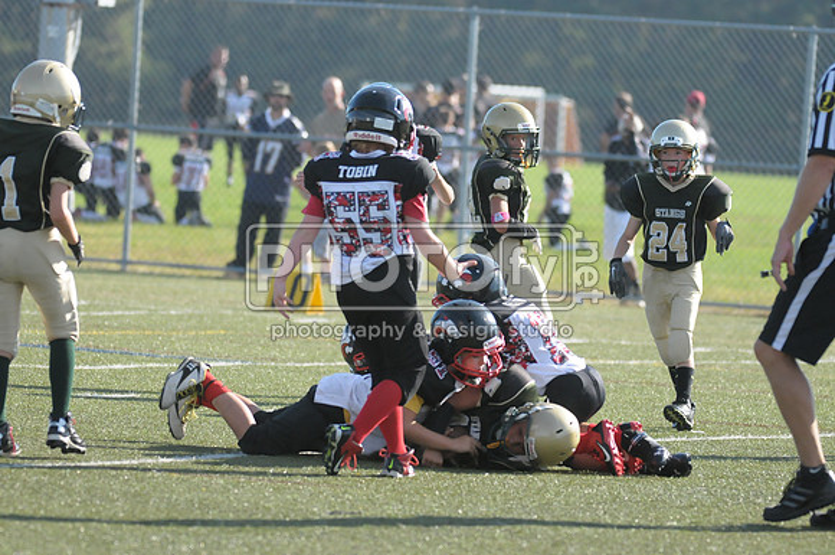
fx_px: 6949
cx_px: 418
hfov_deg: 6.9
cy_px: 278
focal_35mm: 300
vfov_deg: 4.6
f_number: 4
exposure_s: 1/5000
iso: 1600
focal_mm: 200
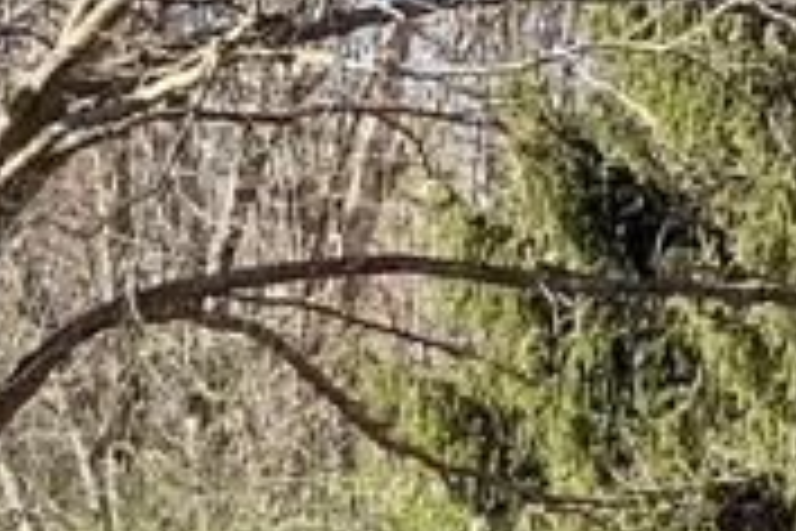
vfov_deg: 4.3
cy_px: 1485
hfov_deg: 6.5
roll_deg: -1.4
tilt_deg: -3.8
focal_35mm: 313
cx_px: -486
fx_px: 6920
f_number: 2.4
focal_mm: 6
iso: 16
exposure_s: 1/180
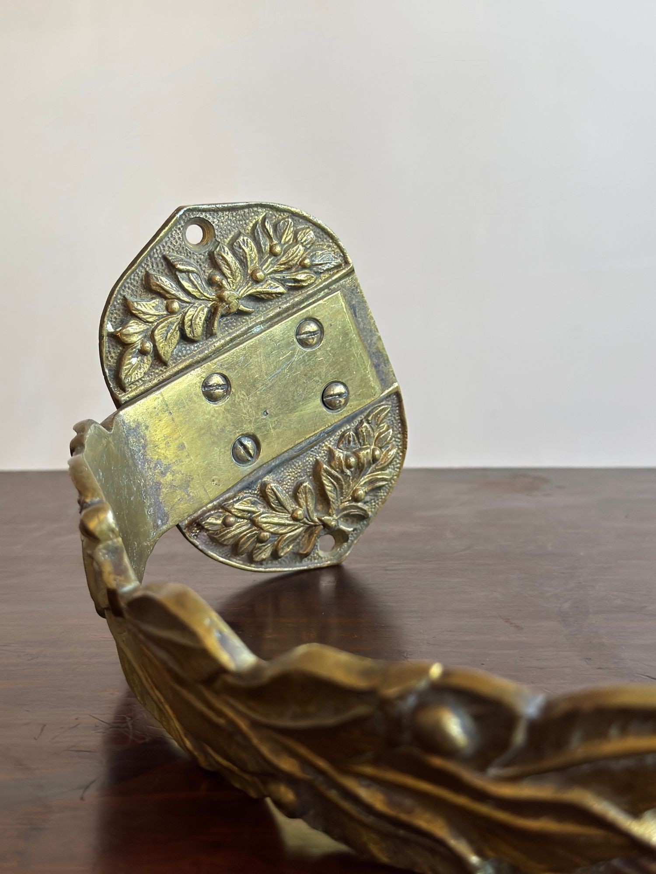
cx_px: 328
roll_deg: +2.0
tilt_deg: -11.6
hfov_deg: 30.3
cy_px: 437
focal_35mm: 48
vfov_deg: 39.7
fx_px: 1213
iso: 125
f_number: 1.78
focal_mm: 6.76
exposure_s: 1/62
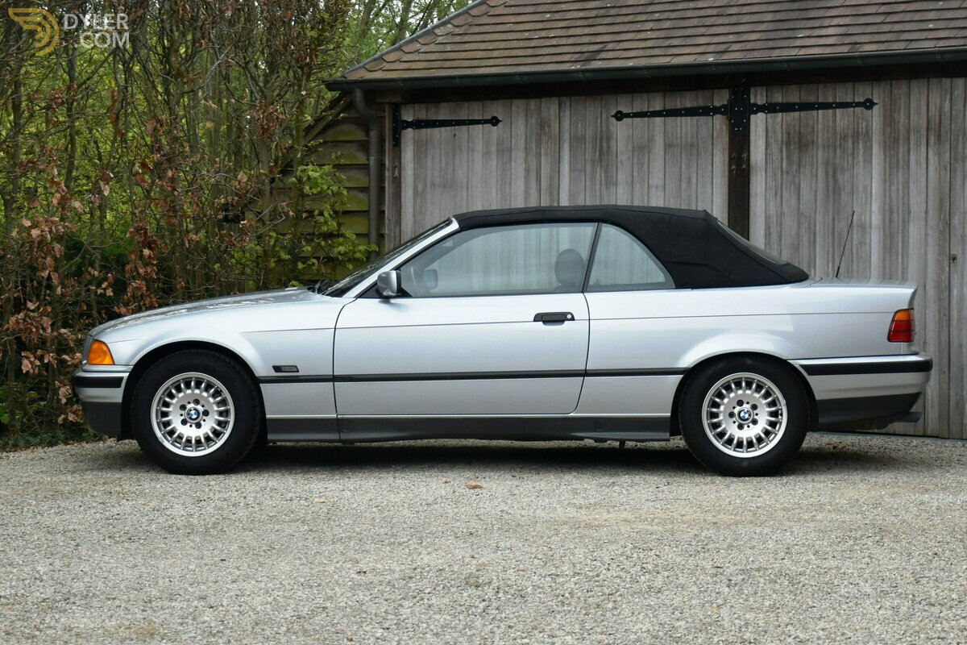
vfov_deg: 28.1
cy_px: 322
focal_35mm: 48
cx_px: 484
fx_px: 1289
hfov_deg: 41.1
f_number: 4
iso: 450
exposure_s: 1/250
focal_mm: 32
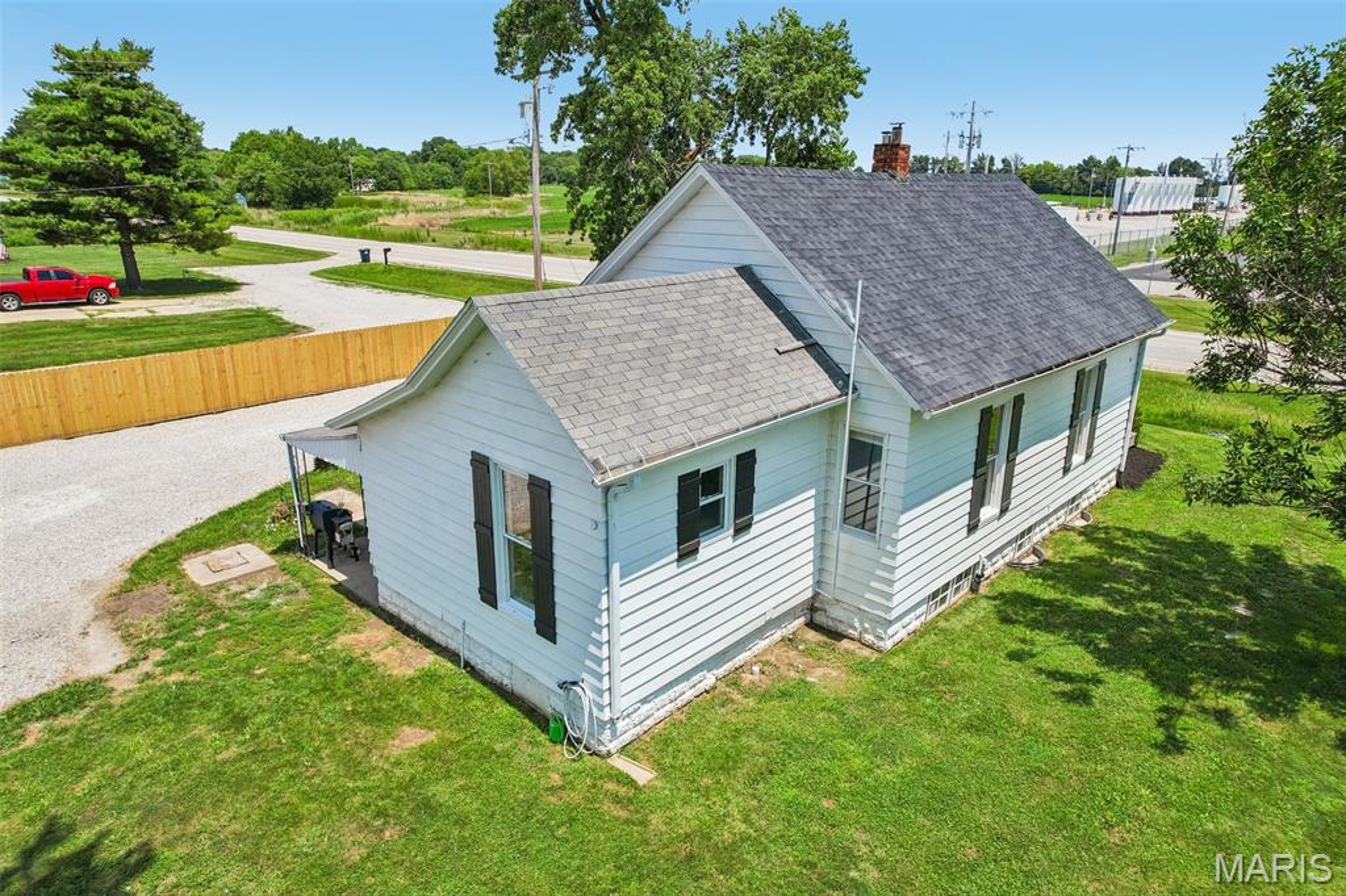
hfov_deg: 78.6
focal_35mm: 22
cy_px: 448
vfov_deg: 57.2
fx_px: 822
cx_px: 673
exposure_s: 1/2000
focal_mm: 8.4
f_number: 2.8
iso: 100
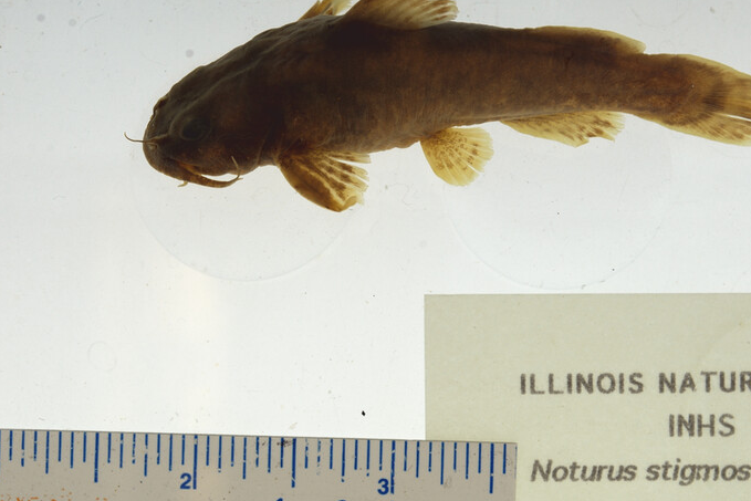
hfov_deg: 19.3
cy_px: 370
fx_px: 2212
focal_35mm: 106
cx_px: 431
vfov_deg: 12.9
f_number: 10
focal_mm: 60
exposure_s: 1/200
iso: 100
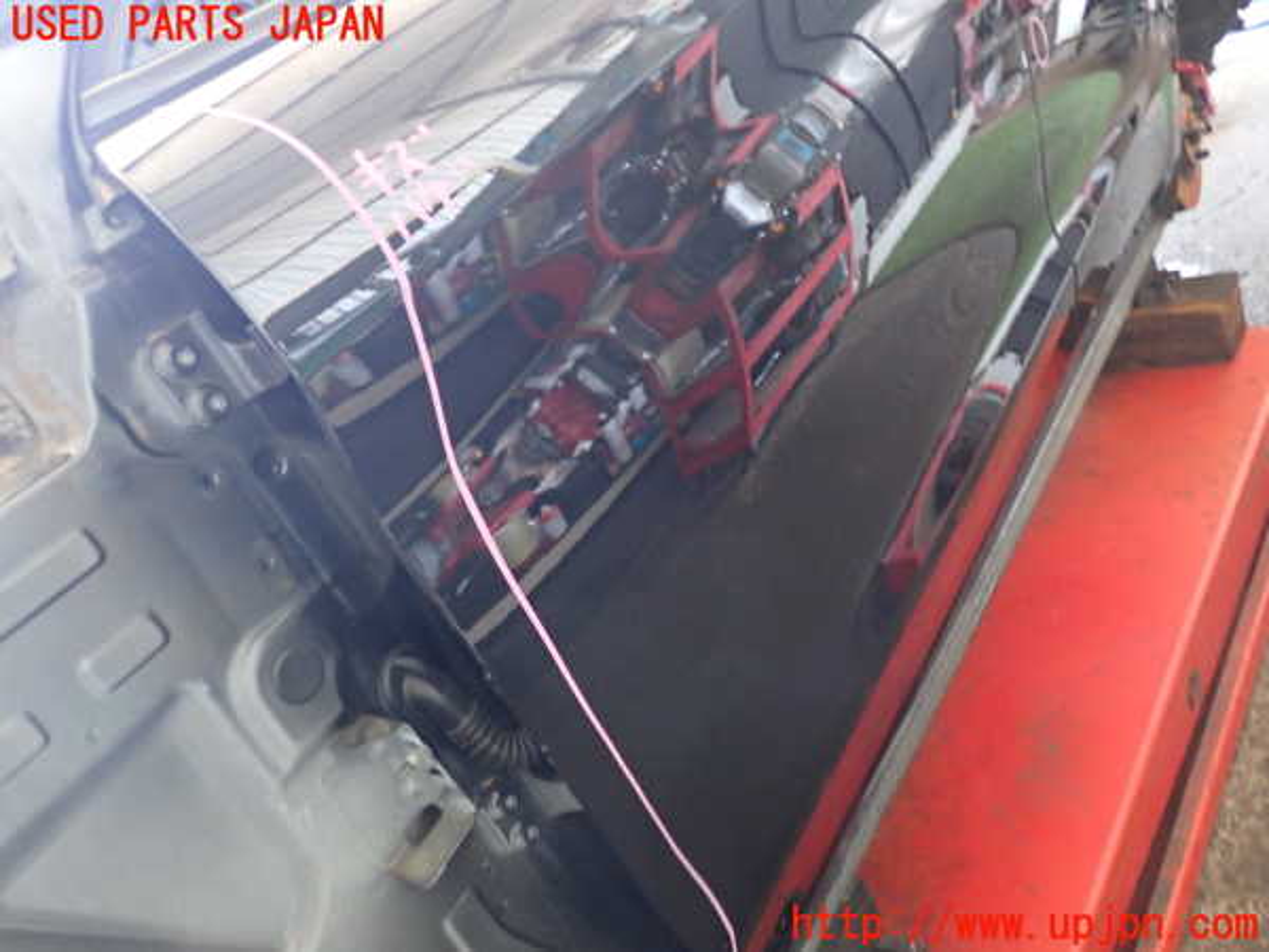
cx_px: 634
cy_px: 476
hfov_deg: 60.0
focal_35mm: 30
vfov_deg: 46.8
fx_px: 1100
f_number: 2.3
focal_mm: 5.4
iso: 400
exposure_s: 1/30
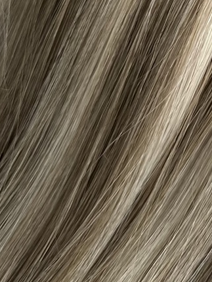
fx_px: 734
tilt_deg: -66.7
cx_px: 314
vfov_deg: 19.3
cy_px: -129
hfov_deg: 15.2
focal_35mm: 90
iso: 80
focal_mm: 6.86
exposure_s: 1/329
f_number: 1.78
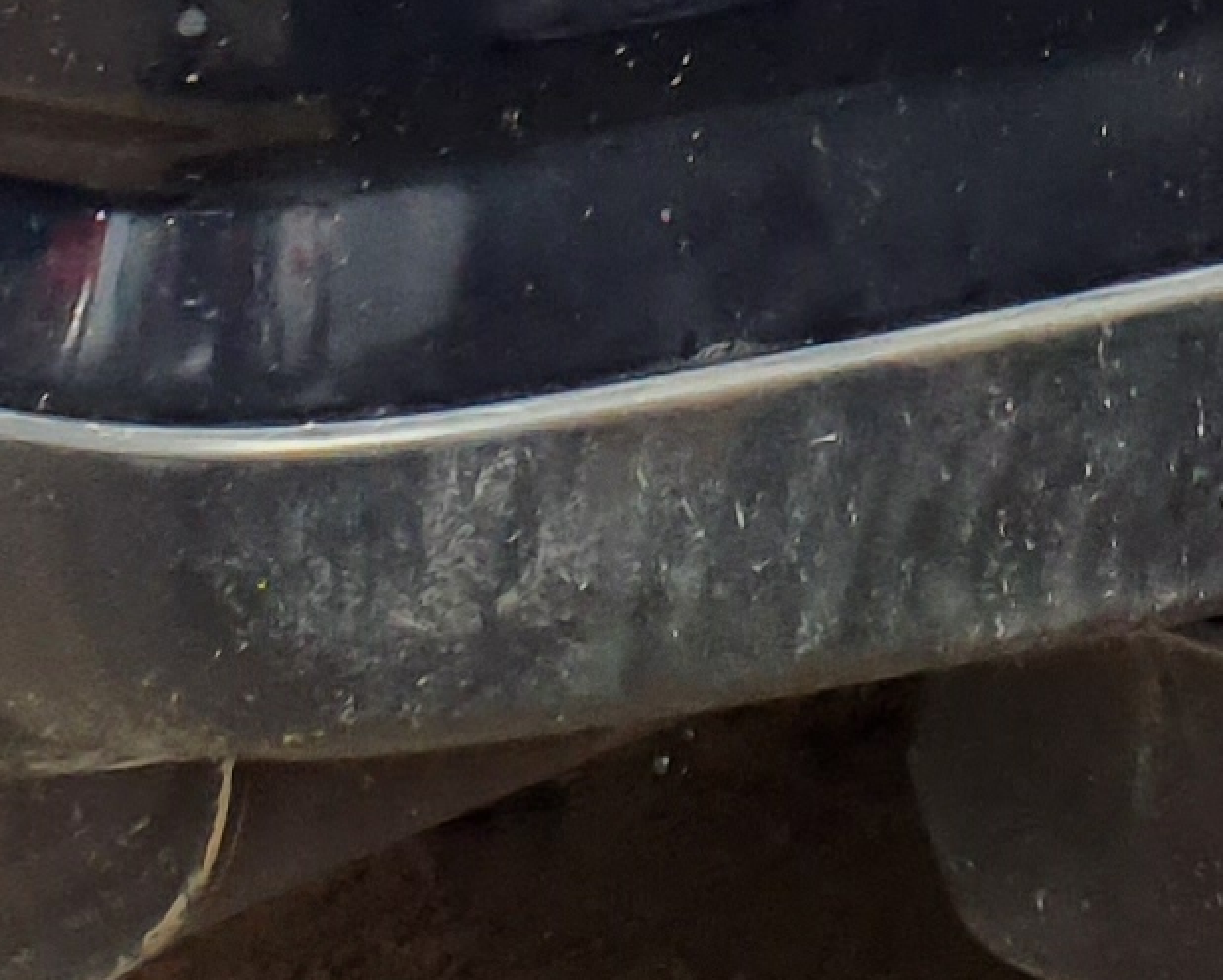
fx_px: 6374
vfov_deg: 8.2
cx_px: 1077
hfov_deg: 10.9
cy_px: -1192
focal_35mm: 176
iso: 40
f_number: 1.9
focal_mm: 3.58
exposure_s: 1/982
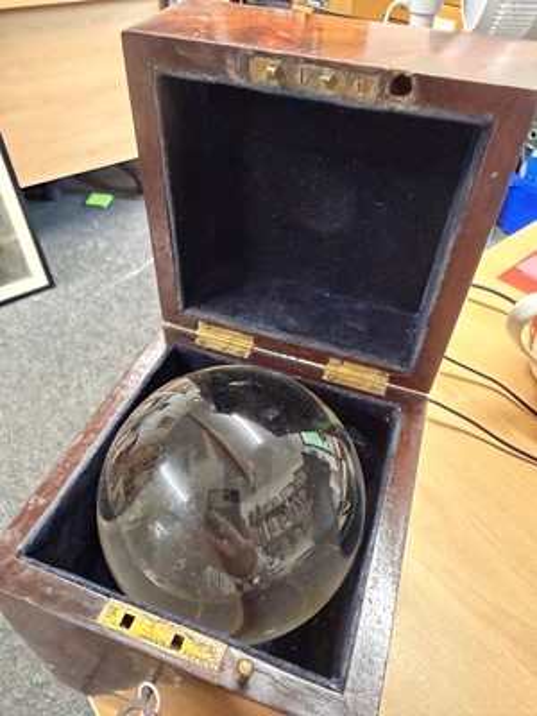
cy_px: 358
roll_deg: -2.2
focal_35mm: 24
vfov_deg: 71.6
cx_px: 268
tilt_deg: -41.3
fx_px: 496
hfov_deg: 56.8
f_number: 2.2
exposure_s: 1/50
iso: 1250
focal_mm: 2.22
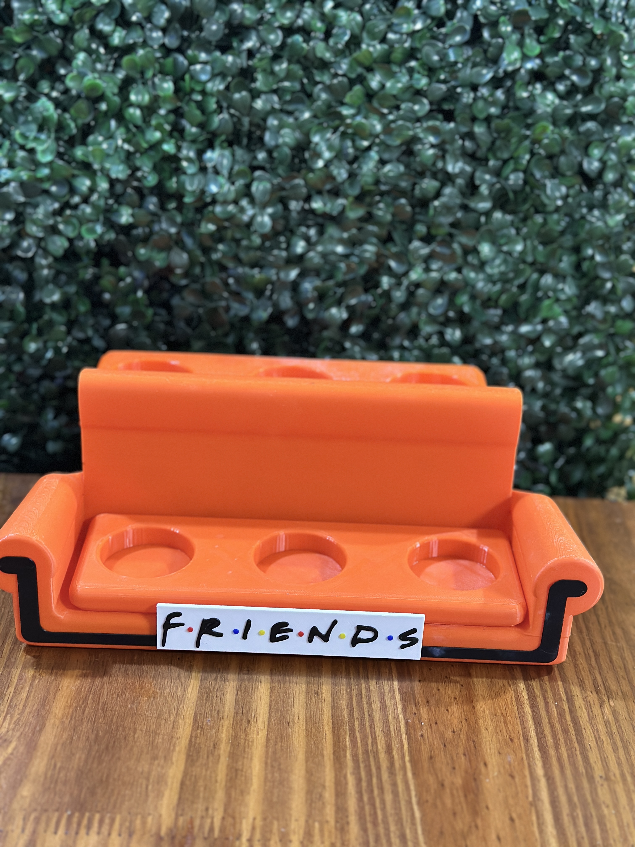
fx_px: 1174
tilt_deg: -26.3
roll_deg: -4.6
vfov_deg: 39.7
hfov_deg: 30.3
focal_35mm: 48
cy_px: 424
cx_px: 318
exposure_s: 1/33
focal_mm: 6.86
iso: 500
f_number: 1.78
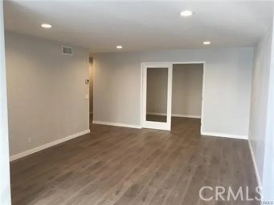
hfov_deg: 61.6
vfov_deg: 48.3
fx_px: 230
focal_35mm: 29
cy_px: 102
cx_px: 137
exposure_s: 1/30
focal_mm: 4.15
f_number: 2.2
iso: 40
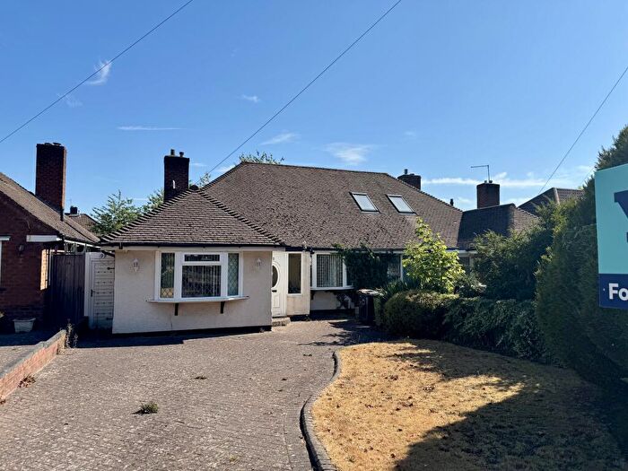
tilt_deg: +3.5
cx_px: 314
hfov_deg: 71.6
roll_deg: -0.7
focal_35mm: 24
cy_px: 236
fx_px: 435
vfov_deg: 56.8
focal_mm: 6.76
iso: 80
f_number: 1.78
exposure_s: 1/5348
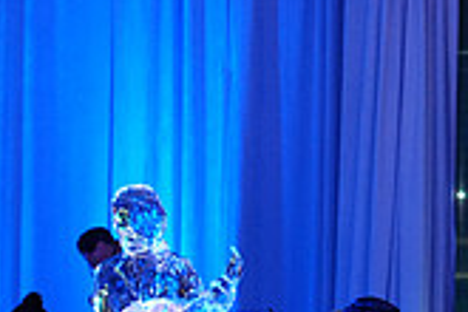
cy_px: 435
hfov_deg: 6.5
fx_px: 4056
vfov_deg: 4.4
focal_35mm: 312
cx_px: 655
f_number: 4
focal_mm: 89
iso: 2000
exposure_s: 1/200
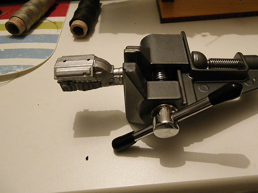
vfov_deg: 39.6
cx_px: 158
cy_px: 81
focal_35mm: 36
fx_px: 268
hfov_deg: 50.9
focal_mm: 4.9
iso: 500
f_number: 2.6
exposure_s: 1/60
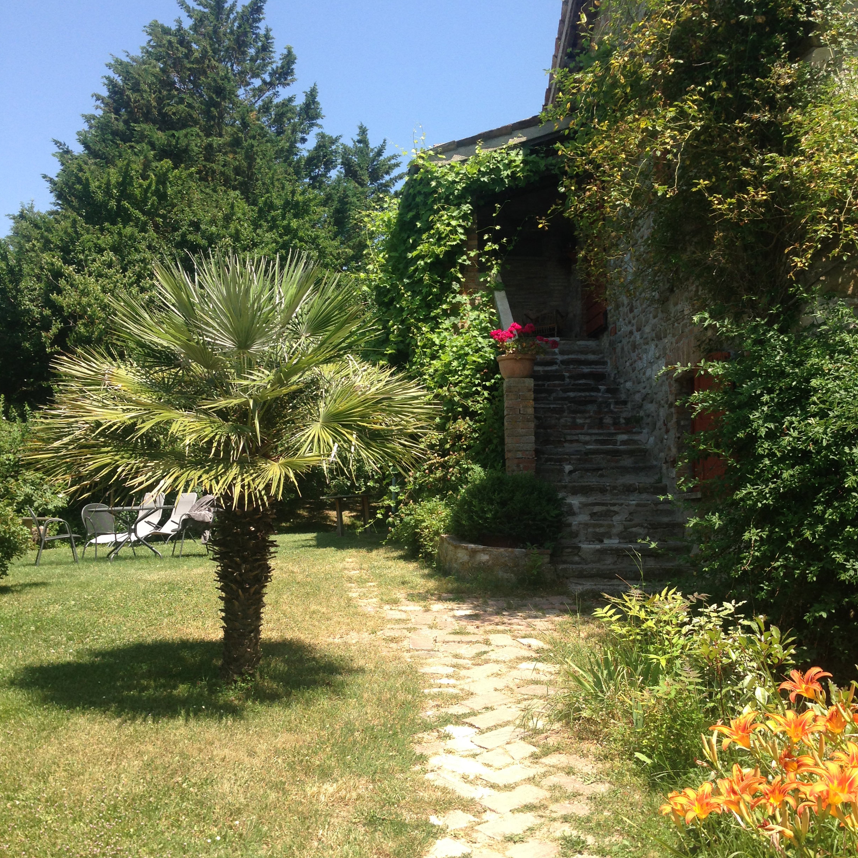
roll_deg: +1.0
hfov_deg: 42.8
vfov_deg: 42.8
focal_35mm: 39
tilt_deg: +5.0
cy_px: 475
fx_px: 1094
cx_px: 428
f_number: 2.4
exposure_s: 1/834
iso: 50
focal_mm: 4.12
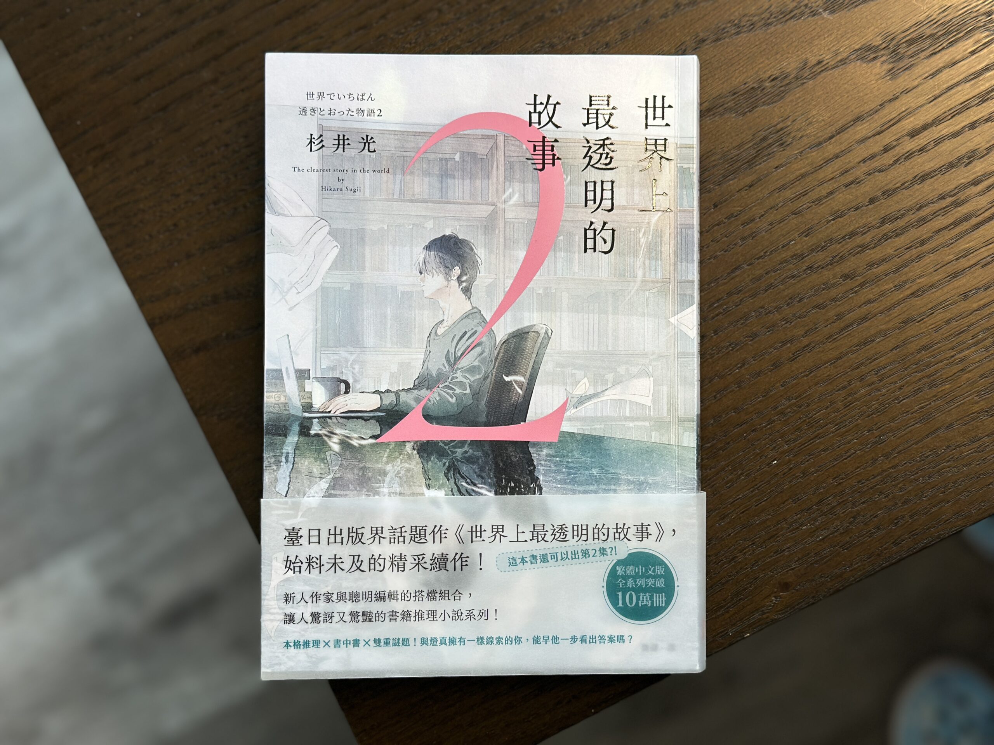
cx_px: 497
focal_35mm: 48
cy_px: 372
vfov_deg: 30.3
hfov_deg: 39.7
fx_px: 1378
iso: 64
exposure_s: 1/154
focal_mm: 6.86
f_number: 1.78
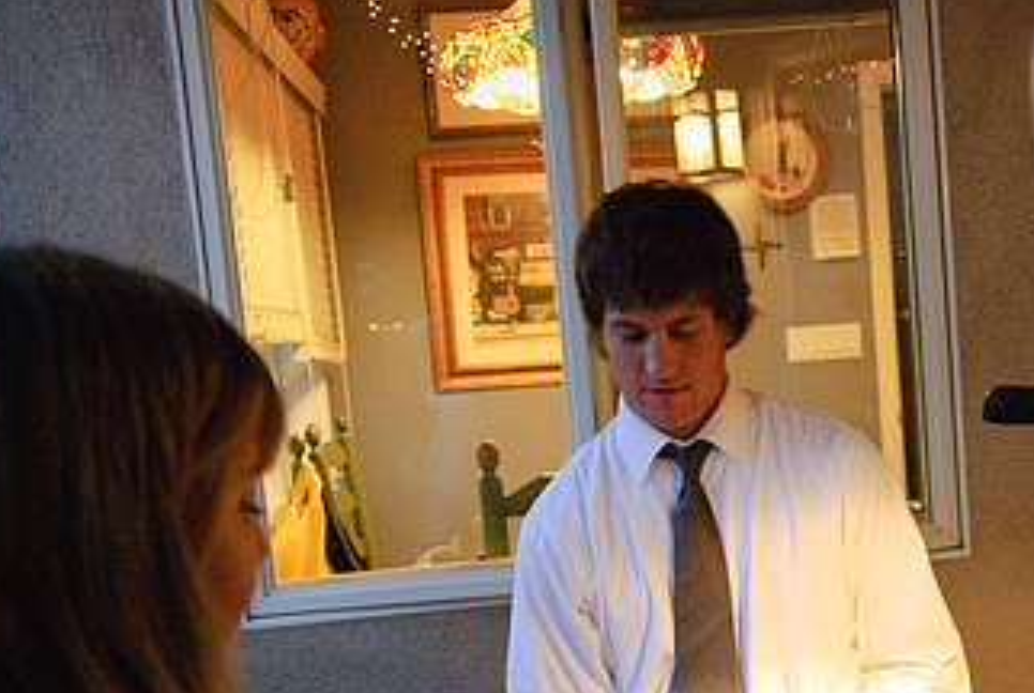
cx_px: 784
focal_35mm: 54
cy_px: 552
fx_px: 1554
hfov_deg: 35.9
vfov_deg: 24.8
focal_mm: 20
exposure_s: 1/30
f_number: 2.8
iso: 1000
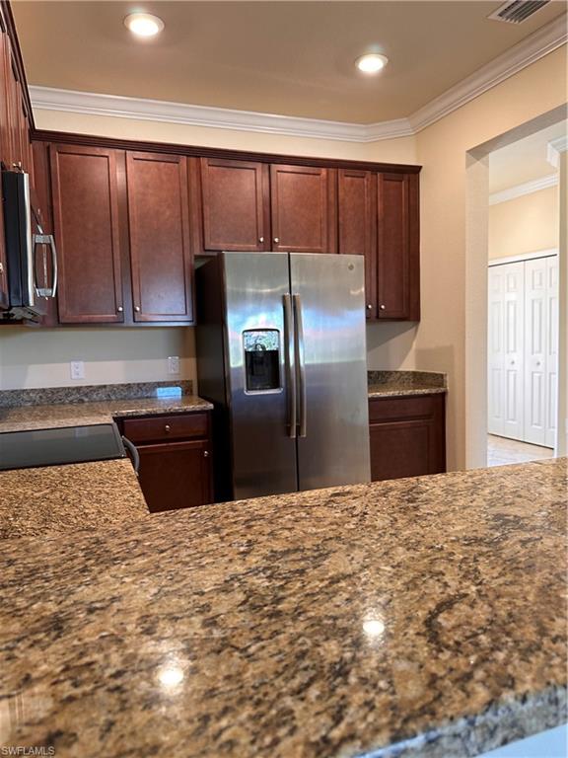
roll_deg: +0.9
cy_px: 379
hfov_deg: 56.8
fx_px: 525
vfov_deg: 71.6
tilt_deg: -3.9
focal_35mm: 24
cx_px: 284
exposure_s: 1/60
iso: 200
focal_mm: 6.86
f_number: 1.78
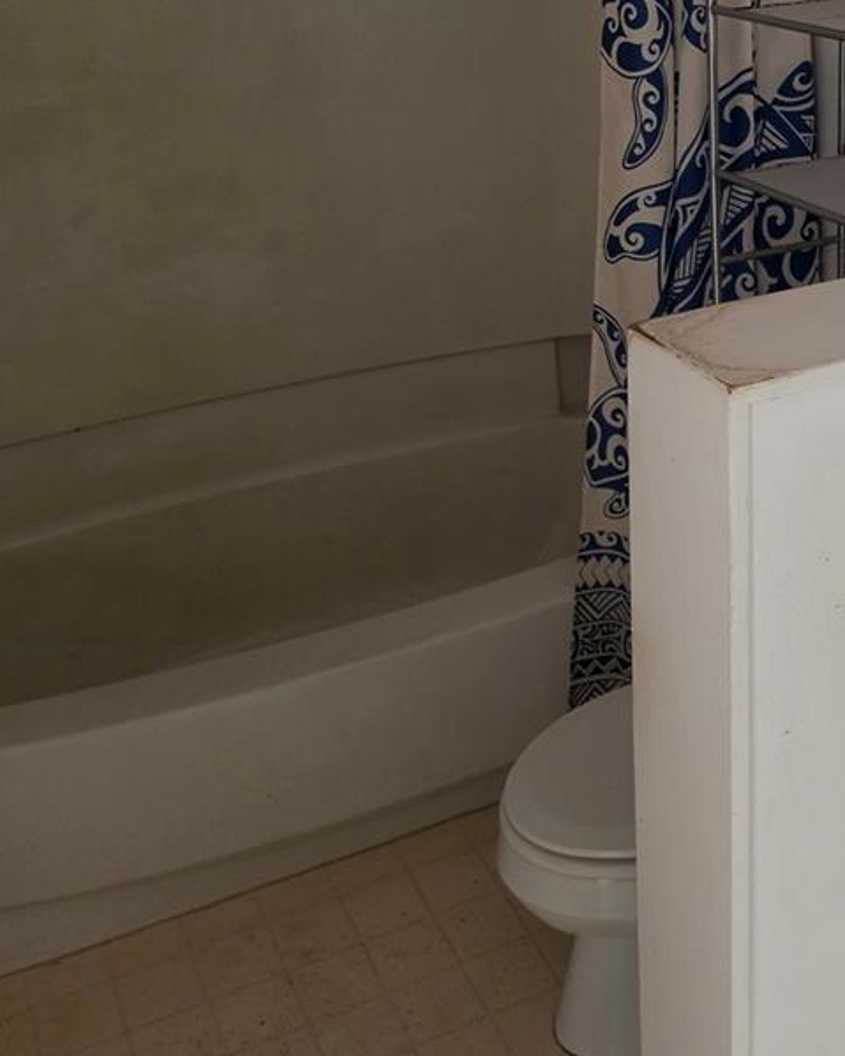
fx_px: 1407
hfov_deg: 32.2
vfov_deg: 39.9
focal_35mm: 45
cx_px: 722
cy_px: 254
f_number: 1.4
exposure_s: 1/120
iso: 1250
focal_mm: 6.5
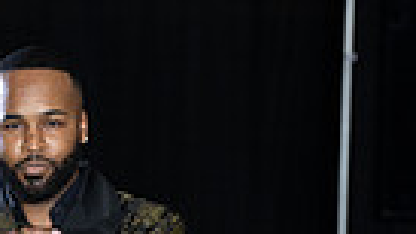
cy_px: 611
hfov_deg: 5.1
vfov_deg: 2.9
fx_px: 4621
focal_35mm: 419
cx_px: 49
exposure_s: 1/160
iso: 1250
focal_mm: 122
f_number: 5.6
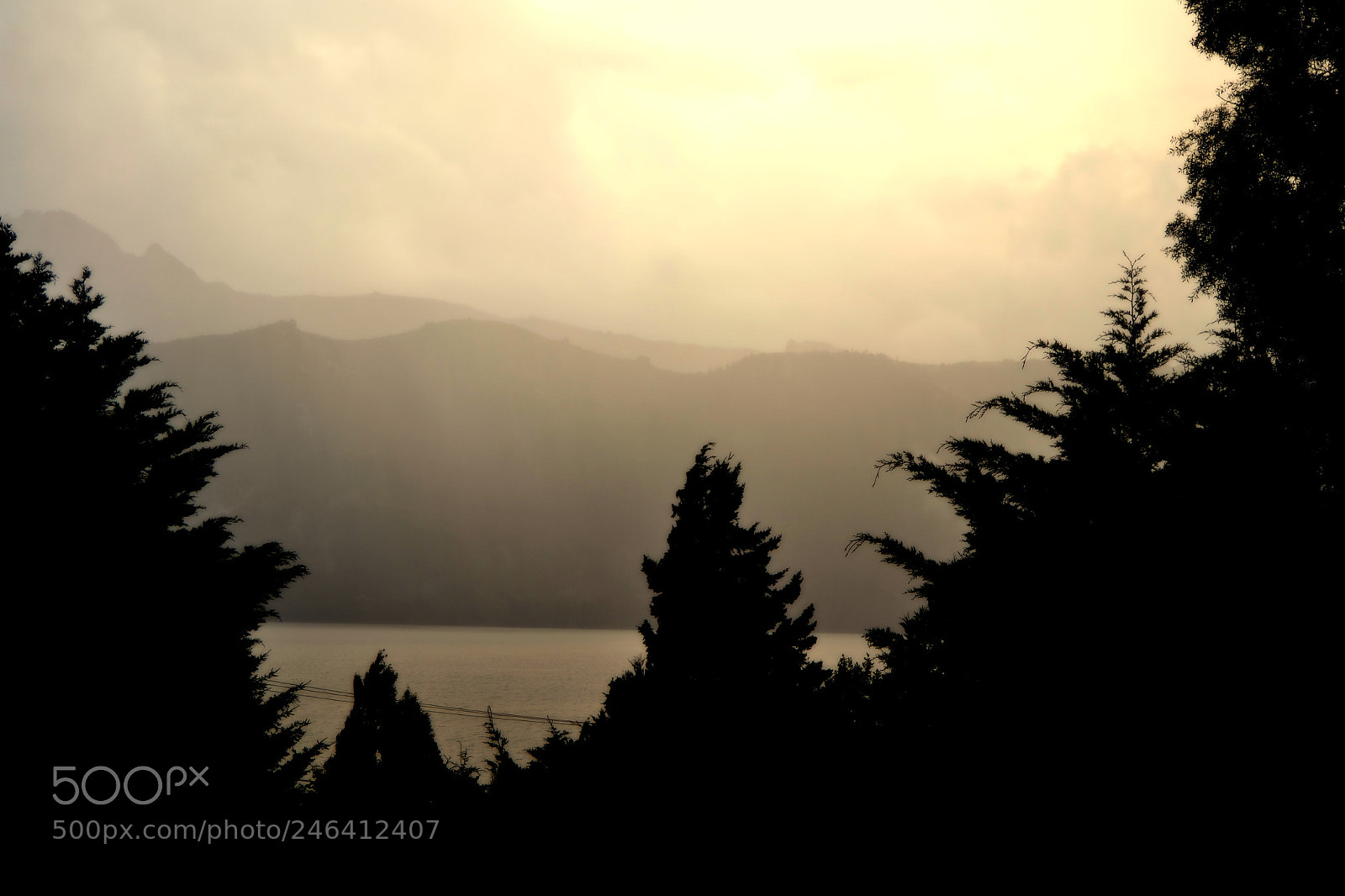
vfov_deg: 26.5
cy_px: 448
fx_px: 1905
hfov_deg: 38.9
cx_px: 672
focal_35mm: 51
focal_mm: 34
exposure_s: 1/25
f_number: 4.5
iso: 100
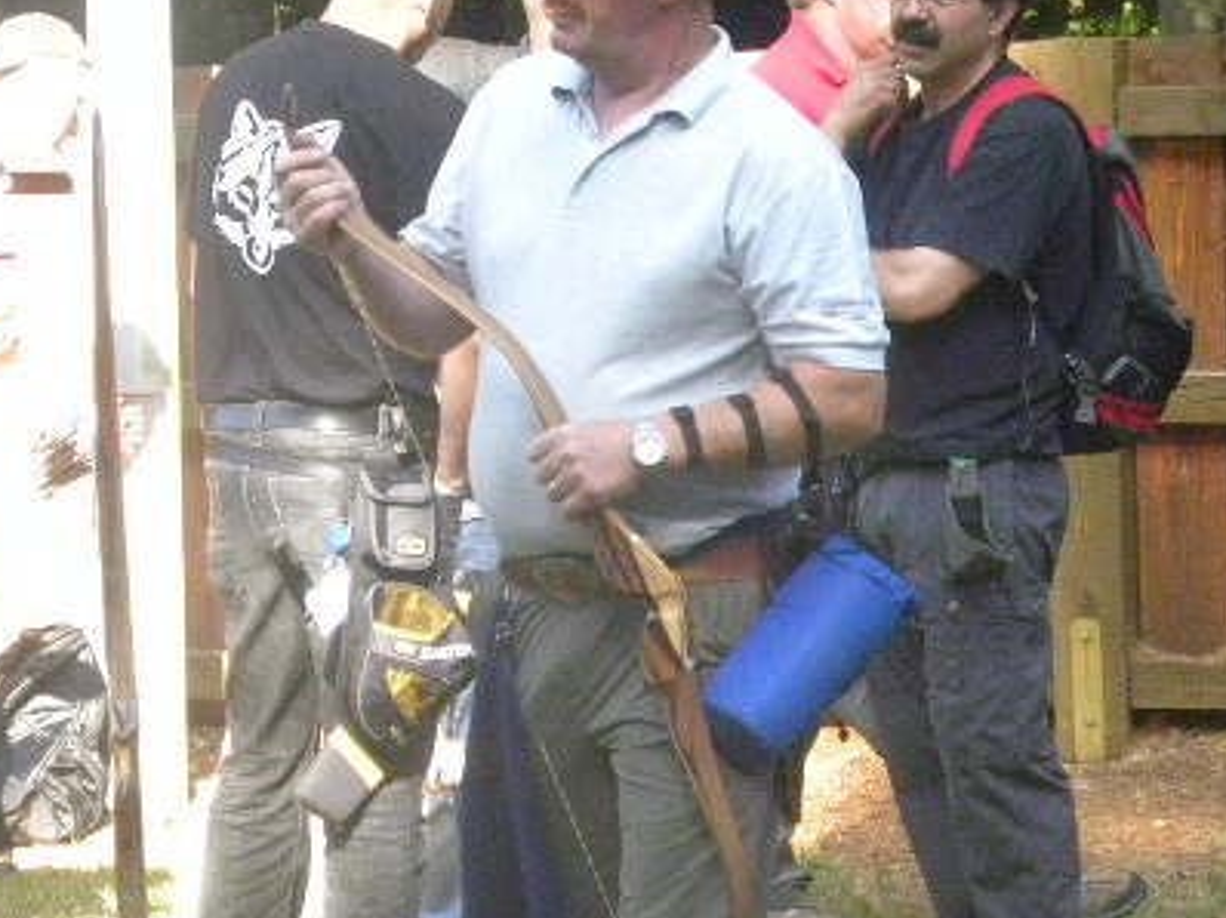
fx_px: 10477
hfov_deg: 6.7
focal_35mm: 296
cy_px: 256
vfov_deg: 5.0
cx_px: 397
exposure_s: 1/405
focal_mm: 32.7
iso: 800
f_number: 4.5
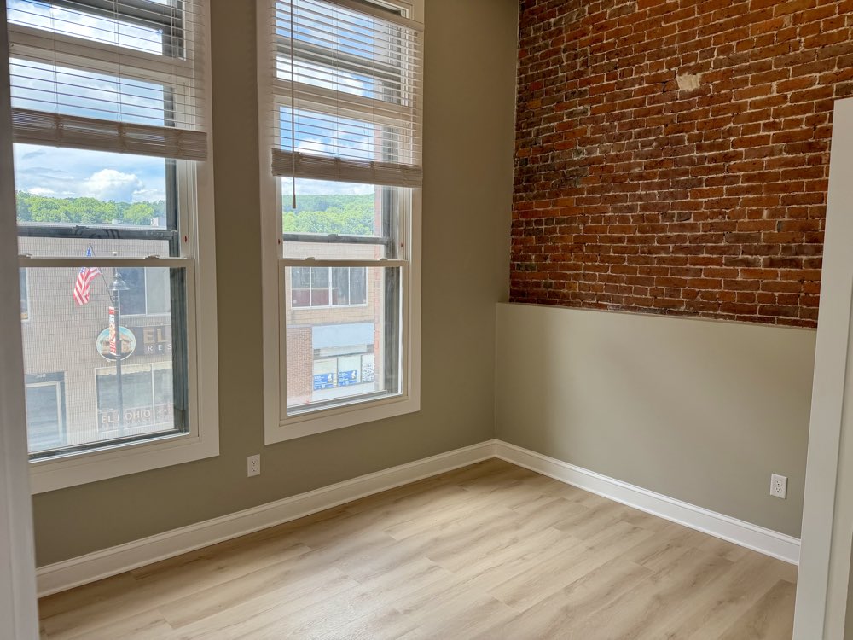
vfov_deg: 56.8
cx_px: 426
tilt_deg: -6.0
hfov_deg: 71.6
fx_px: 591
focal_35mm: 24
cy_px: 320
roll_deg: -0.5
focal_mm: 6.76
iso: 100
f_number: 1.78
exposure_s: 1/370
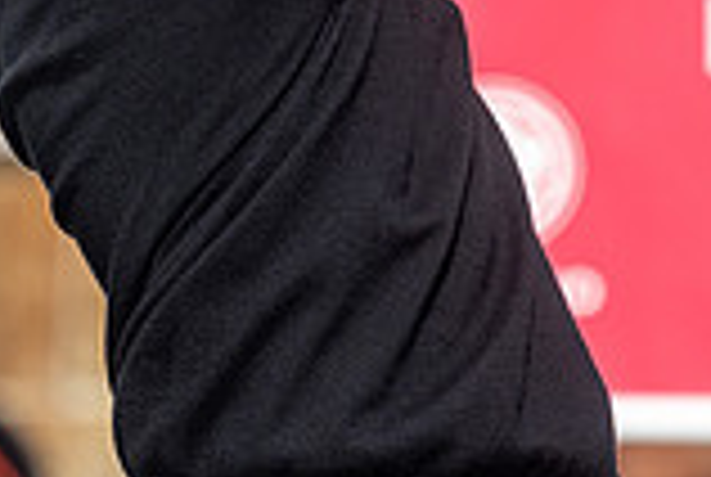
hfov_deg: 1.4
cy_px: -127
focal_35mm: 1425
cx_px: 355
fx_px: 28196
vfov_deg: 1.0
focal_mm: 300
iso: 160
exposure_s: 1/1600
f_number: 5.6
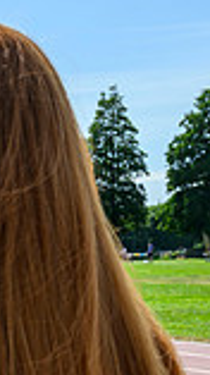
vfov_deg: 16.3
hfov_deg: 8.1
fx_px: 1290
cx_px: -396
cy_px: 343
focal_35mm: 130
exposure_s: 1/500
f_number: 8
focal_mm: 33.5
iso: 200
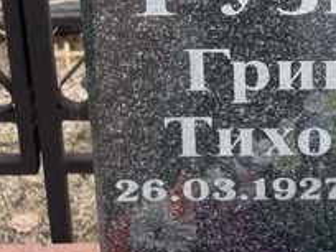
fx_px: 990
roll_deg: -1.4
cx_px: 315
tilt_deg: -26.9
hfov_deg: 18.9
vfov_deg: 13.9
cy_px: -87
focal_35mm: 102
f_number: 1.6
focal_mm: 4.2
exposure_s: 1/515
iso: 32
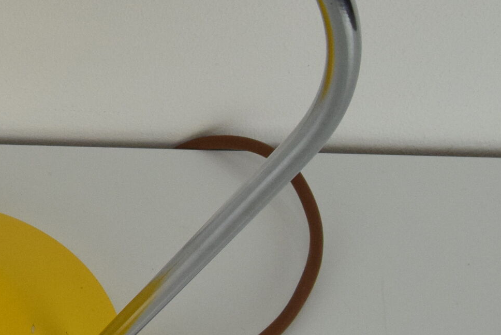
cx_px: -45
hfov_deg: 19.2
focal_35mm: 102
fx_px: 1421
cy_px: 145
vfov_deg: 13.4
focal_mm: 22
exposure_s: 1/400
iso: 1600
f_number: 10
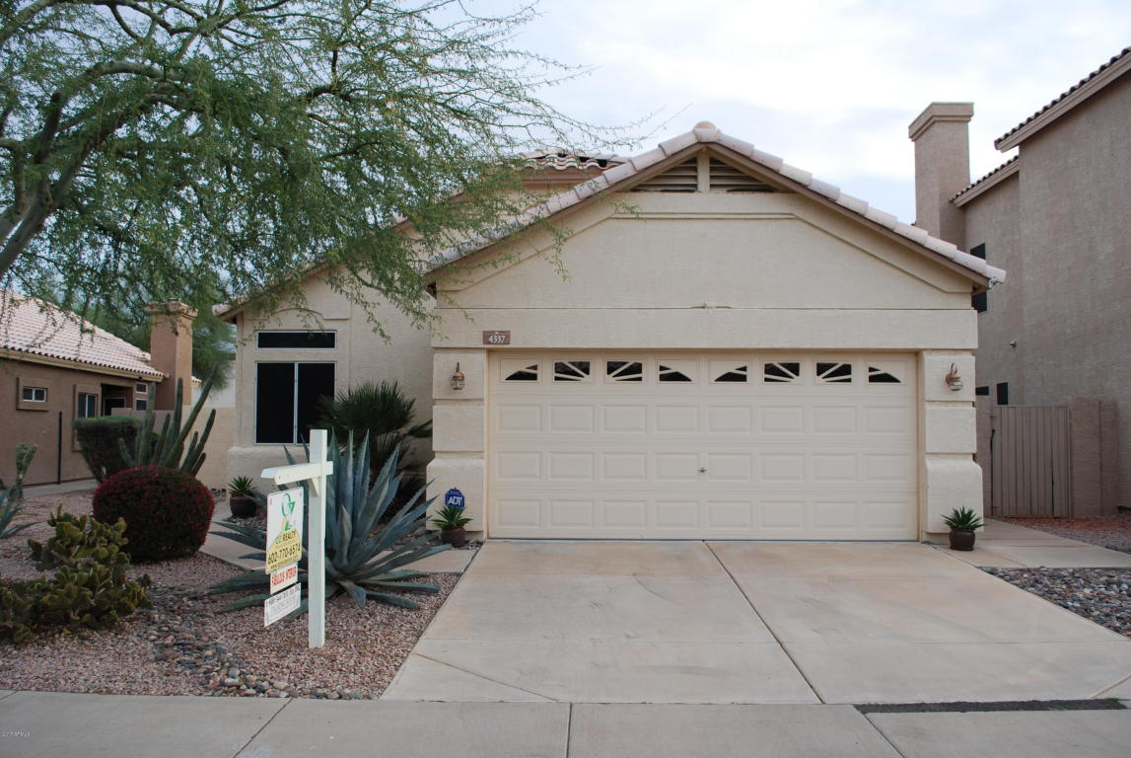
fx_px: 944
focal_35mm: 30
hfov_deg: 61.9
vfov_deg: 43.7
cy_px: 379
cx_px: 566
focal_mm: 20
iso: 100
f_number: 5.6
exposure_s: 1/125
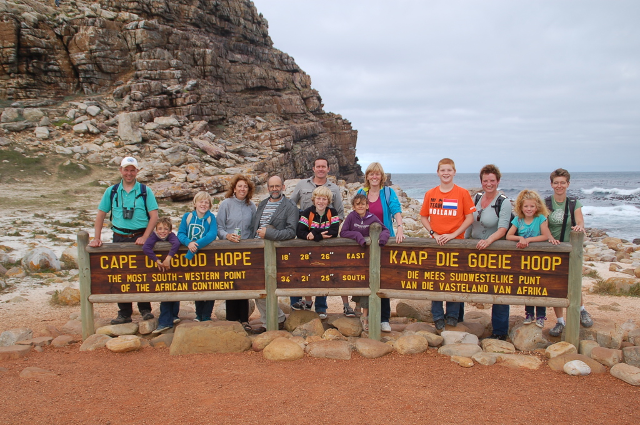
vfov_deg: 35.4
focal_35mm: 38
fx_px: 666
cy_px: 212
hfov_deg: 51.4
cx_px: 320
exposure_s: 1/500
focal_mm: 25
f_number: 5.6
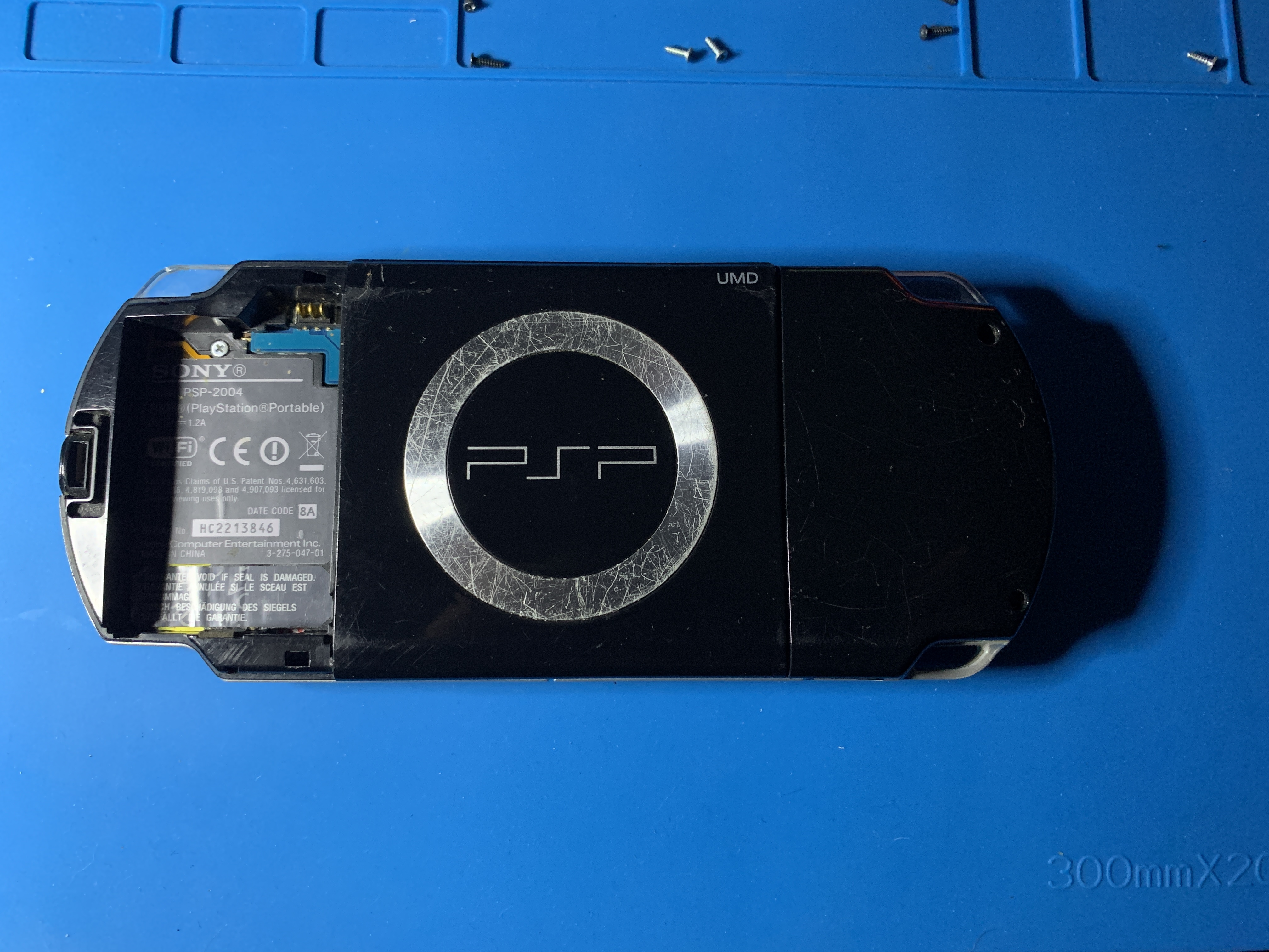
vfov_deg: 53.1
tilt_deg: -83.2
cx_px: 634
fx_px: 953
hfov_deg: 67.3
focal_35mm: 26
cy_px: 476
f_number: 1.8
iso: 400
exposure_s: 1/40
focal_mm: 4.25
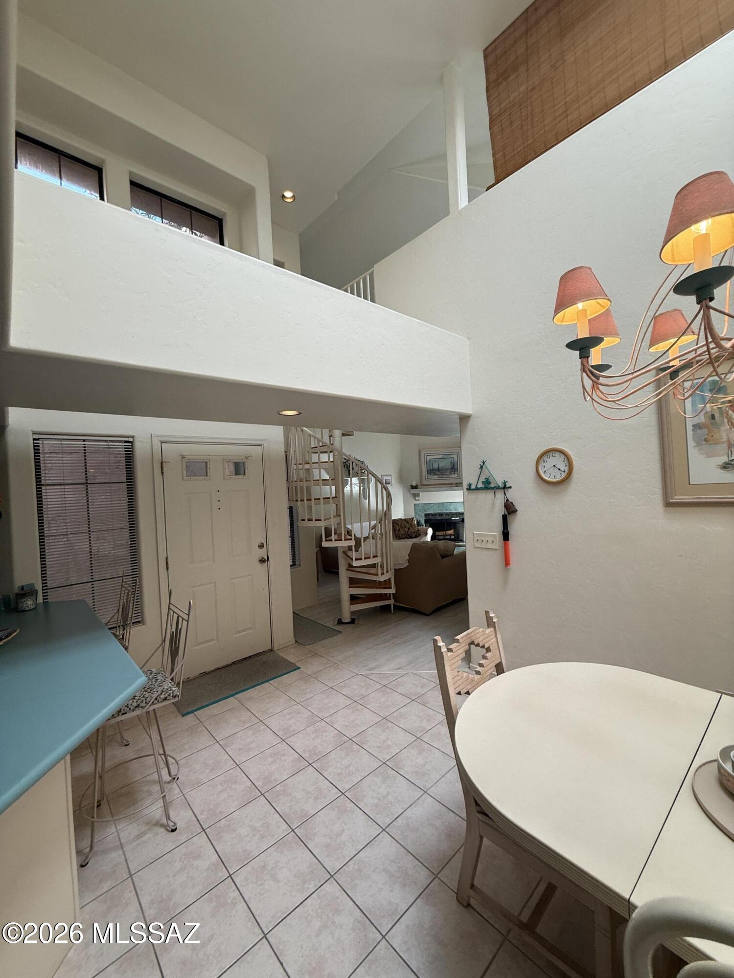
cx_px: 367
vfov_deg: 102.1
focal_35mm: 14
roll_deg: +2.8
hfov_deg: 85.7
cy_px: 489
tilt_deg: -0.4
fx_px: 396
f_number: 2.2
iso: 100
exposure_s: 1/120
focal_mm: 2.22
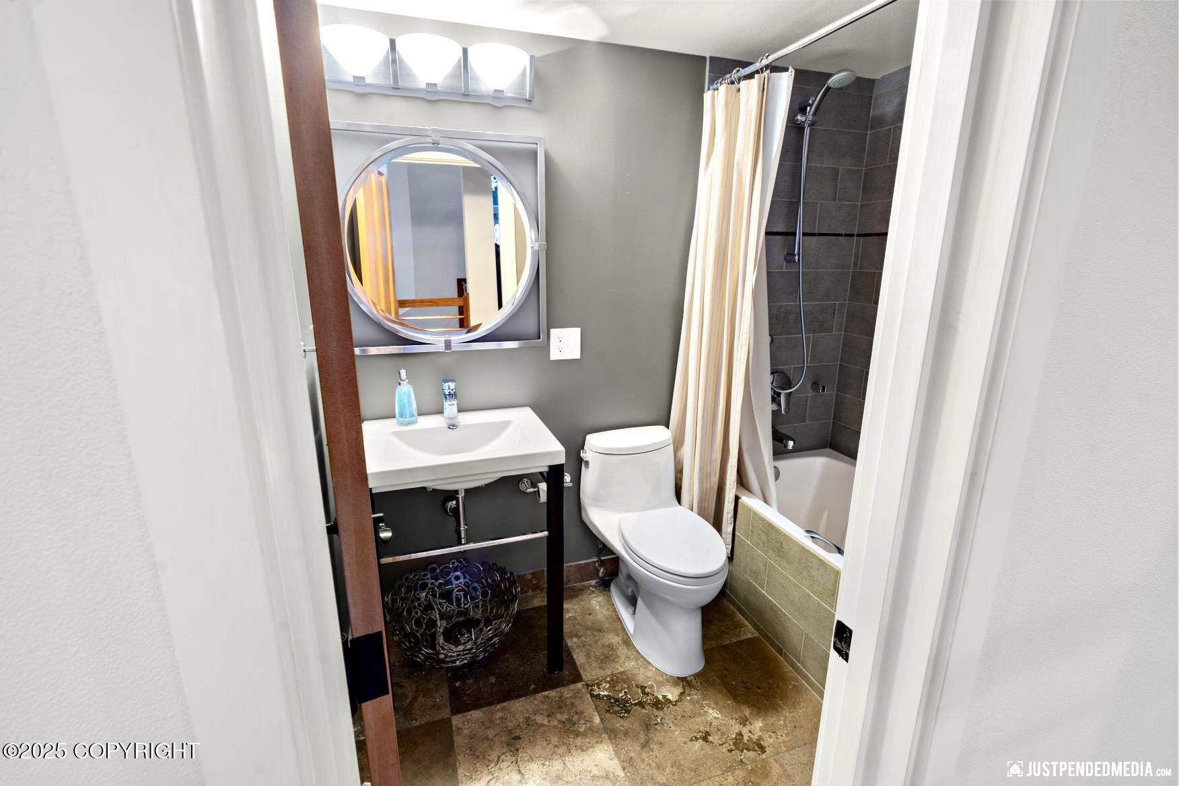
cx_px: 590
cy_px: 393
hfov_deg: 96.7
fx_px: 524
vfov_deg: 73.7
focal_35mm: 16
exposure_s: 4
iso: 100
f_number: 8
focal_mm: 16
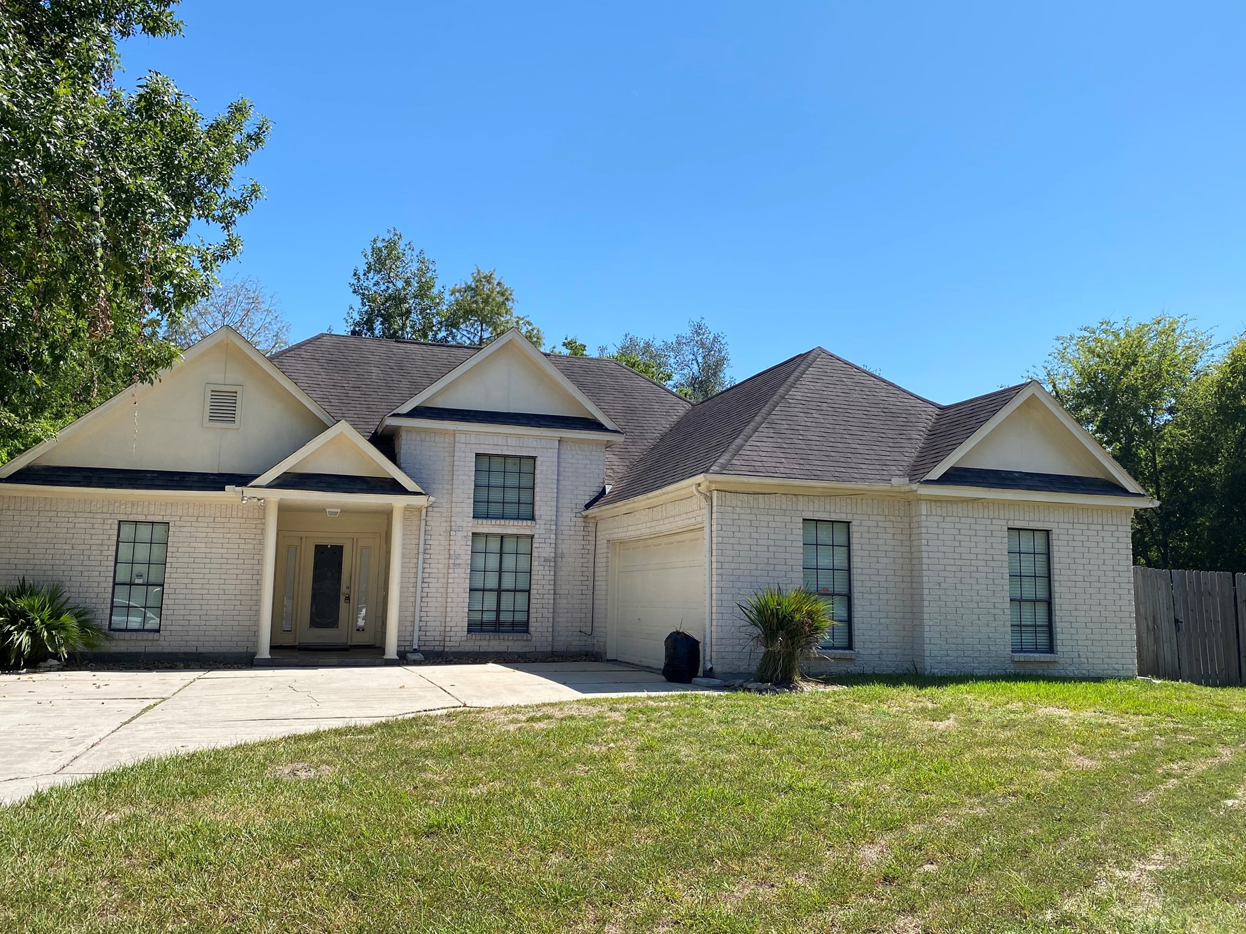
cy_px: 449
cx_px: 619
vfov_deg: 48.2
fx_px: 1044
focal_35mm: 29
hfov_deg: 61.7
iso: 32
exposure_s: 1/2571
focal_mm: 4.25
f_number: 1.8
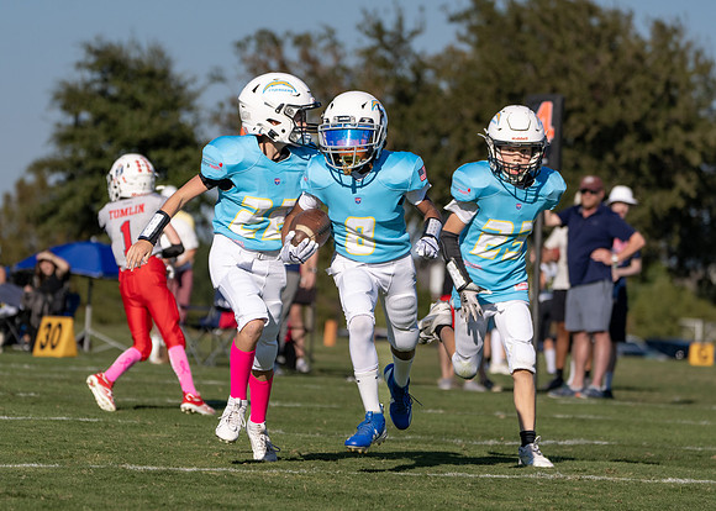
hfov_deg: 7.8
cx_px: 358
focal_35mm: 259
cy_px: 269
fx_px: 5268
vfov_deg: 5.6
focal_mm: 198
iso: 250
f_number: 5.6
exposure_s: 1/3200
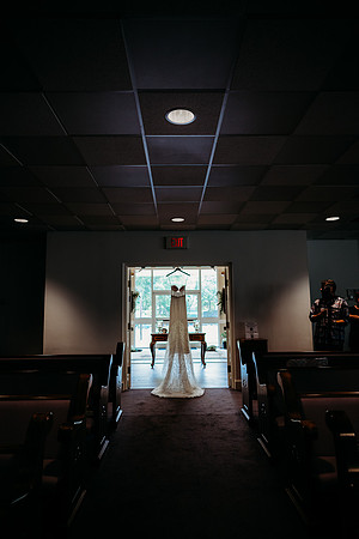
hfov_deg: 53.1
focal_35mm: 24
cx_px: 180
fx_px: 359
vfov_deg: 73.7
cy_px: 270
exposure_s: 1/160
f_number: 2.5
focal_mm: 24
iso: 400
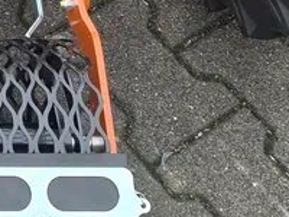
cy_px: -249
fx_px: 1152
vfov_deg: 9.8
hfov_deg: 12.4
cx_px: -308
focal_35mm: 138
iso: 50
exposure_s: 1/229
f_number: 1.8
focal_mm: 5.54
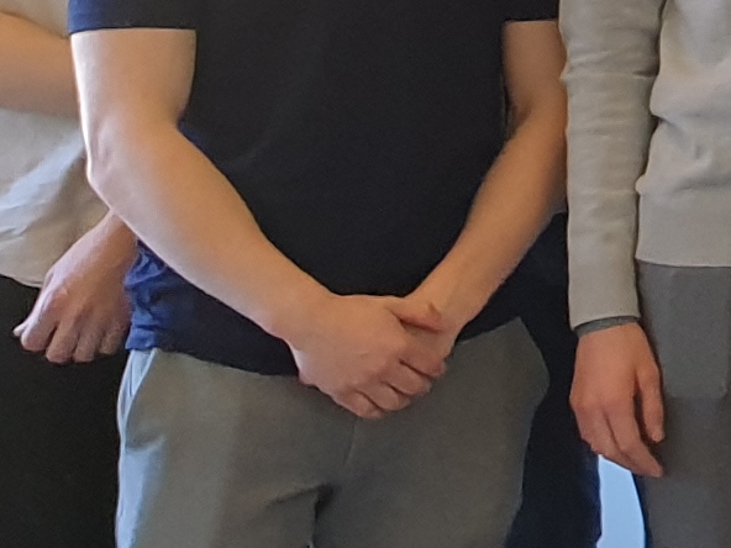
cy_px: -346
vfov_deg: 8.2
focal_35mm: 177
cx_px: 2193
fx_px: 3738
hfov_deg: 9.0
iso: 100
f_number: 2.4
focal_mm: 4.3
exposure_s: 1/50
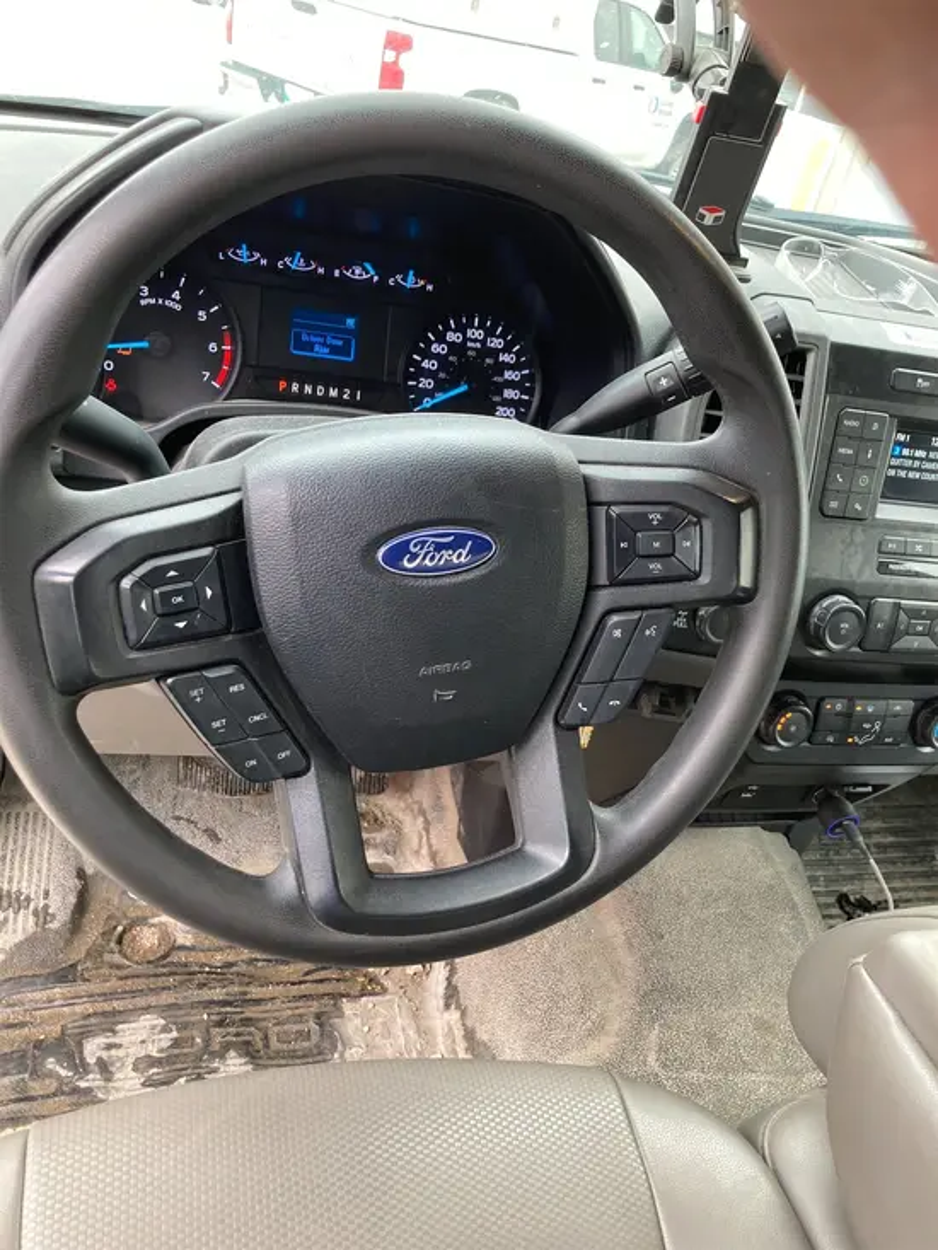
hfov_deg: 49.8
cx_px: 469
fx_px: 1011
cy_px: 625
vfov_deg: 63.4
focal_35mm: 28
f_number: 1.8
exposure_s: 1/88
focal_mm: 3.99
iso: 80
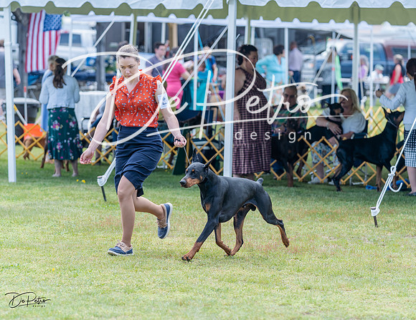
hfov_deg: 12.0
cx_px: 209
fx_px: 1975
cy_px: 135
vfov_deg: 9.3
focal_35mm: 163
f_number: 3.2
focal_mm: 121
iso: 125
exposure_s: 1/500
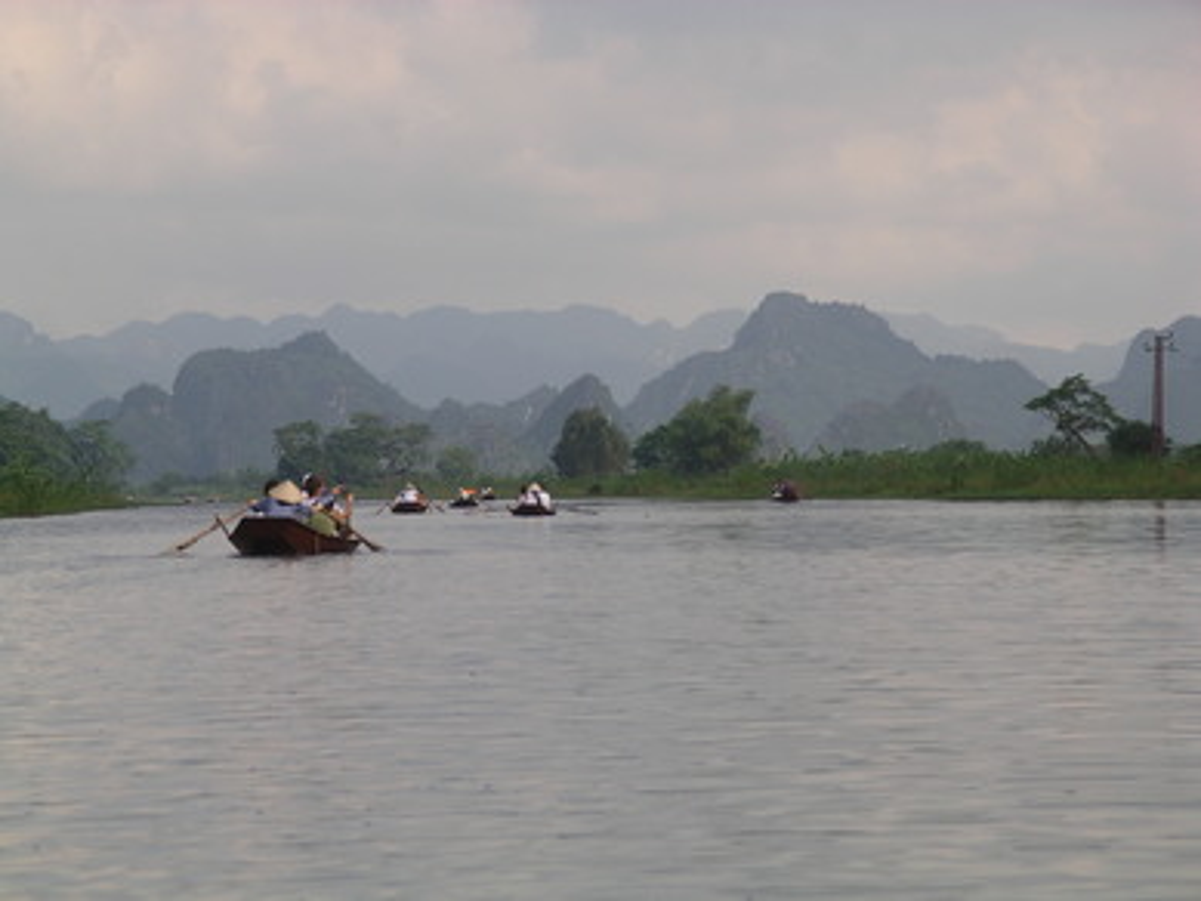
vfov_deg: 7.9
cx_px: 600
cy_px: 450
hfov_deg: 10.6
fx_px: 6490
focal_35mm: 187
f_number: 5
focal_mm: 39
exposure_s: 1/480
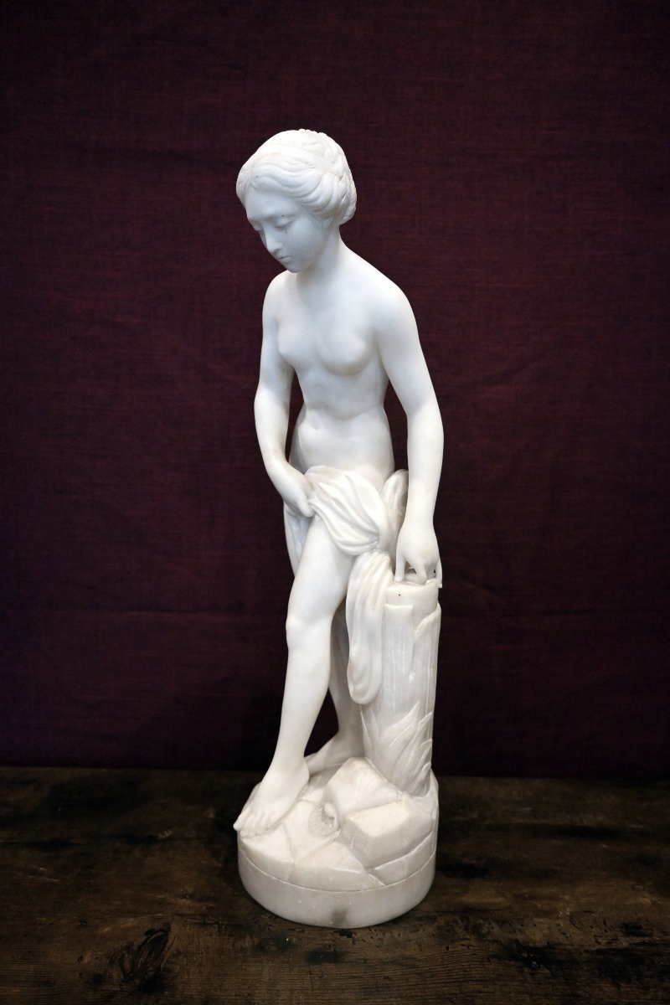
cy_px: 502
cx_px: 335
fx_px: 670
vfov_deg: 73.7
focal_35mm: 24
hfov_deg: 53.1
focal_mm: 16
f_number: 3.5
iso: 3200
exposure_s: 1/125
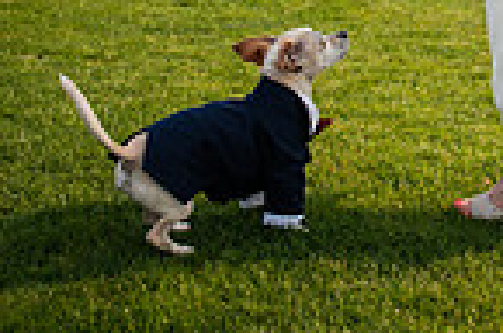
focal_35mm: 87
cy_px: -250
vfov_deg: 14.0
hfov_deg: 22.4
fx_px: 1213
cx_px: 515
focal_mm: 28
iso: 400
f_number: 2.8
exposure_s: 1/2500
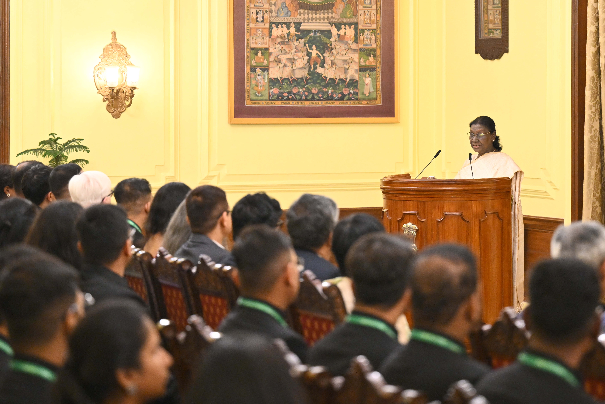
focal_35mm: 92
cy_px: 202
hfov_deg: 22.1
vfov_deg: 14.9
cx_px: 302
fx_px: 1546
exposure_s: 1/200
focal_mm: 92
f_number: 2.8
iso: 2500
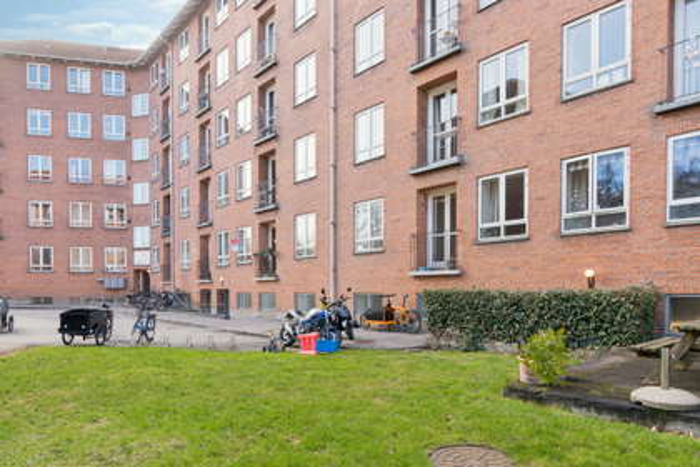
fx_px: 408
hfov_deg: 81.2
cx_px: 350
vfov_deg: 59.5
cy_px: 234
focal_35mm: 21
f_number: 8
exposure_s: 1/50
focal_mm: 14
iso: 200
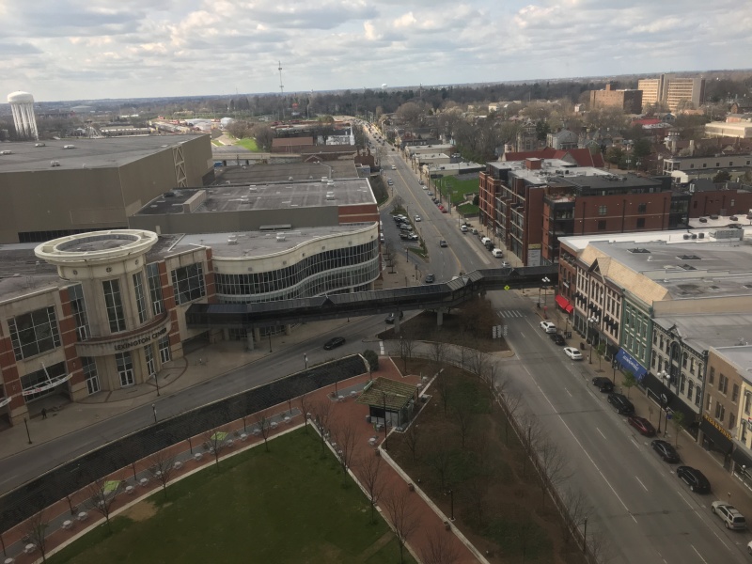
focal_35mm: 29
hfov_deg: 61.7
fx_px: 630
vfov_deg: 48.2
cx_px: 376
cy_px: 282
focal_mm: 4.15
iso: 40
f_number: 2.2
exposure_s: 1/120
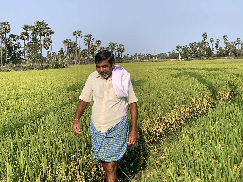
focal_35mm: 52
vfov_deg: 28.0
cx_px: 122
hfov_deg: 36.8
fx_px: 365
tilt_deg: -3.8
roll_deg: +2.2
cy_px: 91
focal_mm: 6
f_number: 2.4
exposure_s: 1/856
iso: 16
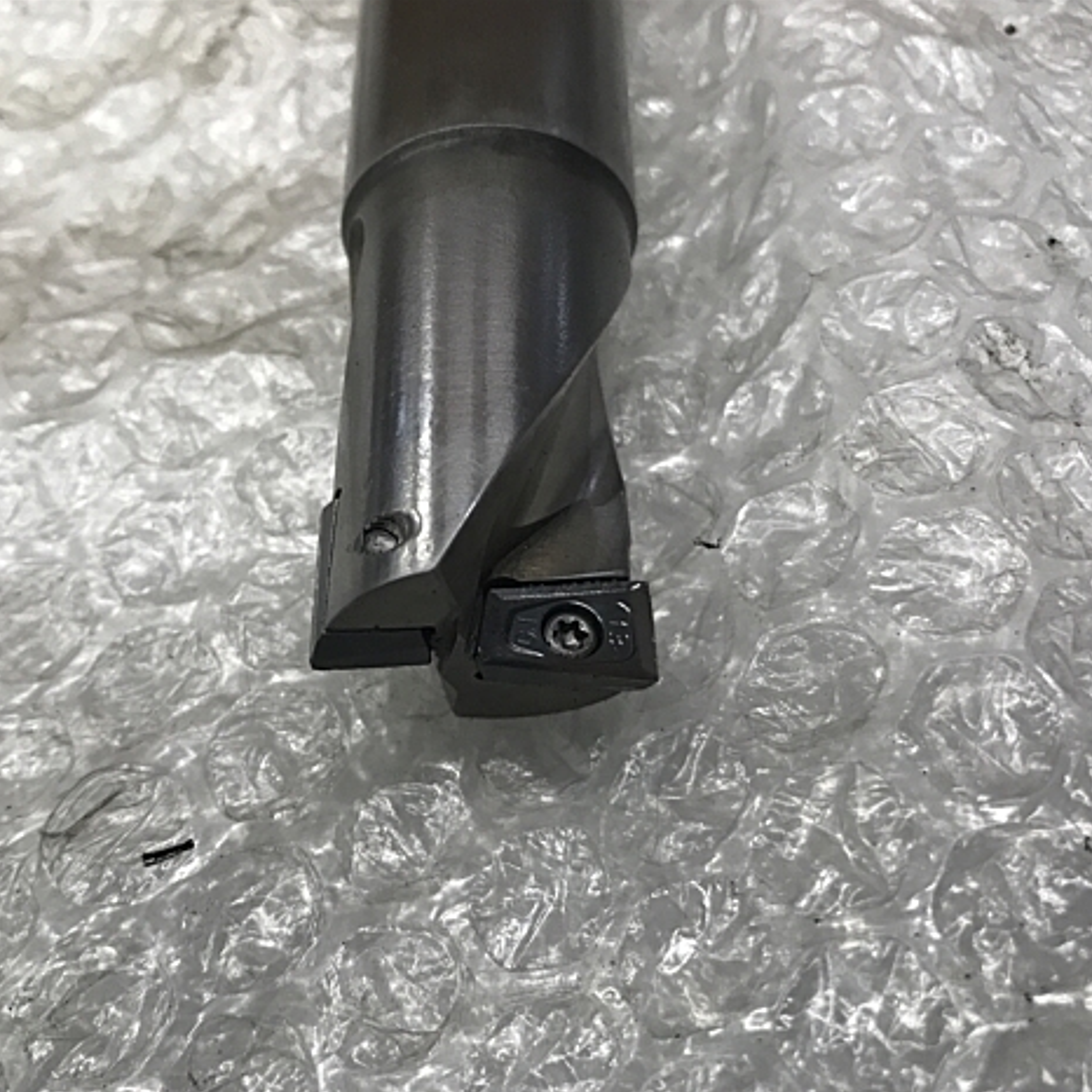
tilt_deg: -59.5
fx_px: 1213
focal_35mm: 34
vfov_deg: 48.4
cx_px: 492
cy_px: 558
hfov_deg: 48.4
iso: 32
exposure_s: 1/33
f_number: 1.8
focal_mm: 3.99
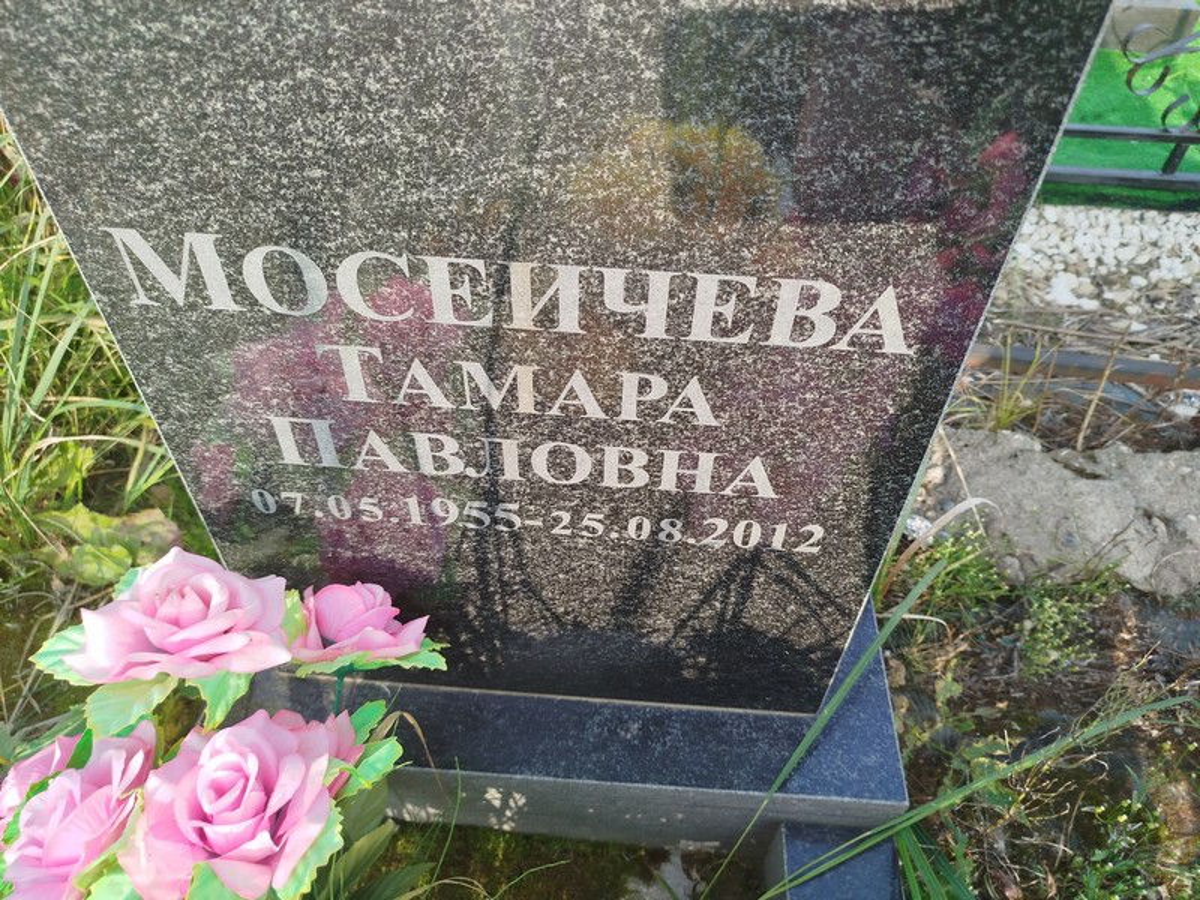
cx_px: 600
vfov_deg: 56.8
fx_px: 832
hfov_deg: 71.6
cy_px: 450
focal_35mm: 24
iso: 50
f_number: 1.7
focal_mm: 5.31
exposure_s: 1/285
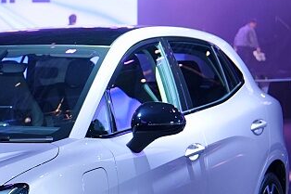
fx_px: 978
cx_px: -132
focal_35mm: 121
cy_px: 147
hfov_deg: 15.7
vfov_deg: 11.3
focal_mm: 38
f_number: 3.2
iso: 640
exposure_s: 1/100
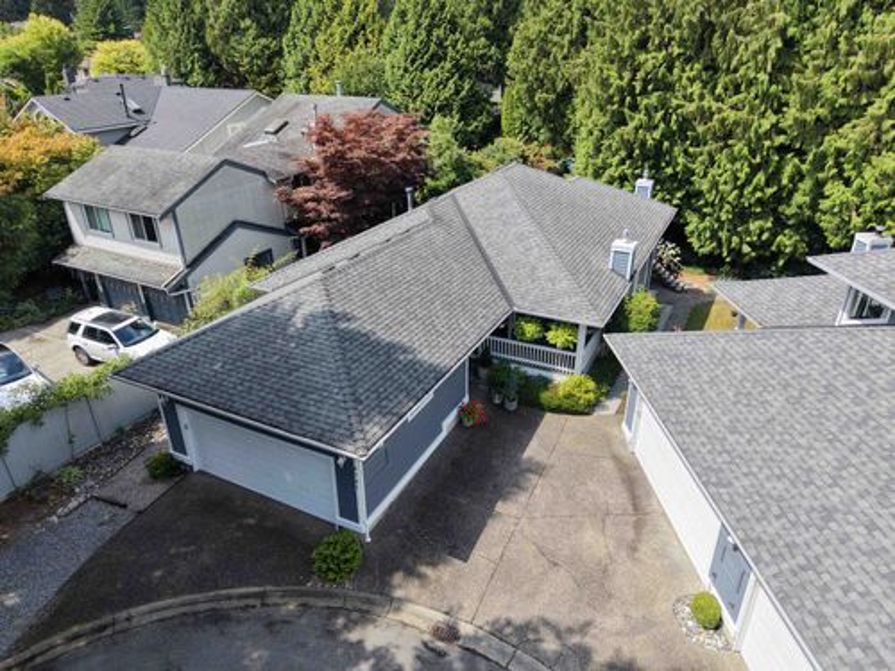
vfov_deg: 56.8
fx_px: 621
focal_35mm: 24
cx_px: 448
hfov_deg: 71.6
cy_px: 336
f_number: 1.8
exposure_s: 1/800
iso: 100
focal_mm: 8.67
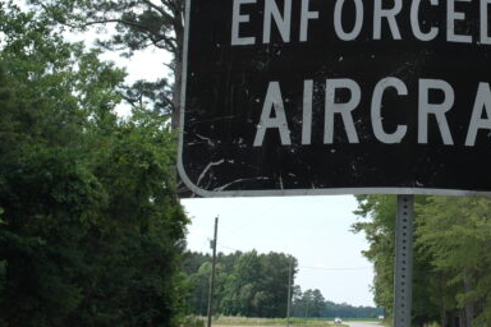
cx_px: 426
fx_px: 818
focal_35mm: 60
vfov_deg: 22.3
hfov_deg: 32.0
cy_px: 61
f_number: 6.3
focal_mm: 20
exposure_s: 1/250
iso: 100
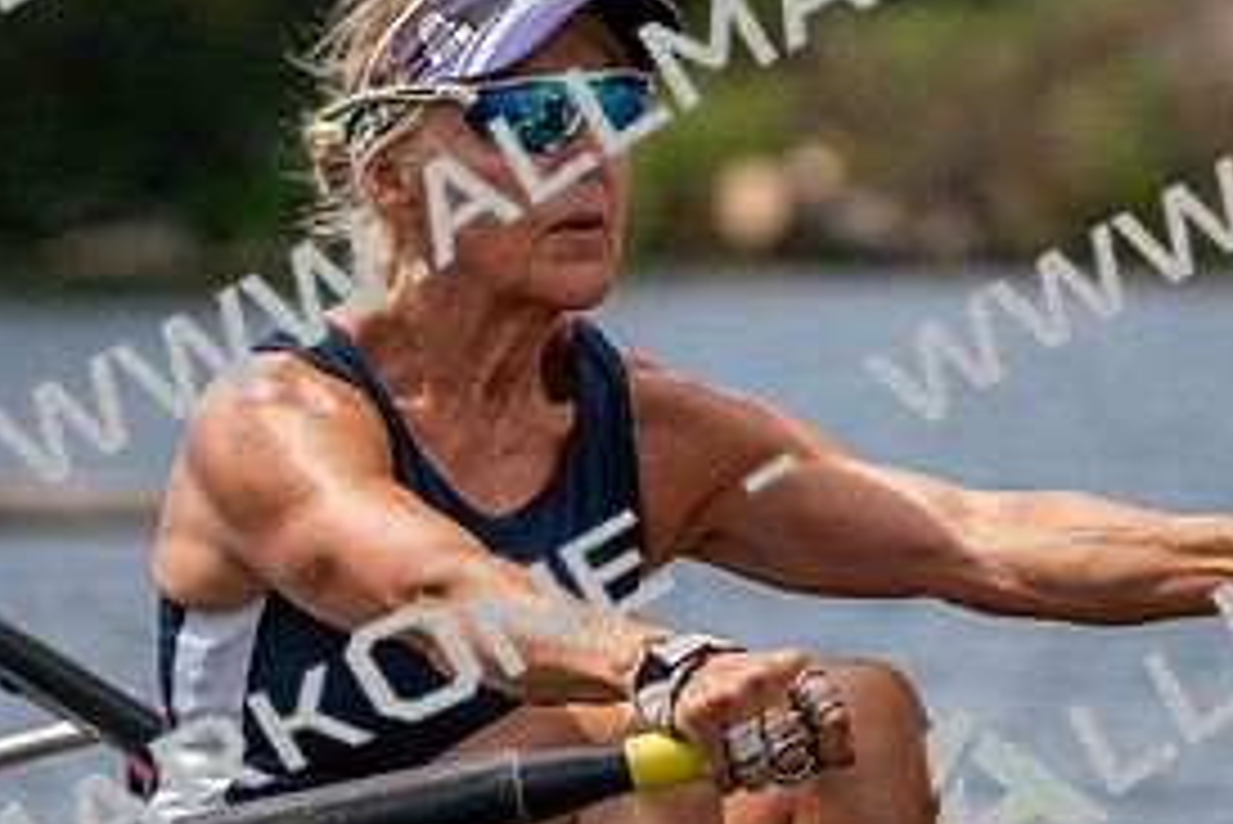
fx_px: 18161
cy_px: 498
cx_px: 540
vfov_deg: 2.6
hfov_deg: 3.9
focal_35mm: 530
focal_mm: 250
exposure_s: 1/1600
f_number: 5.6
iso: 250
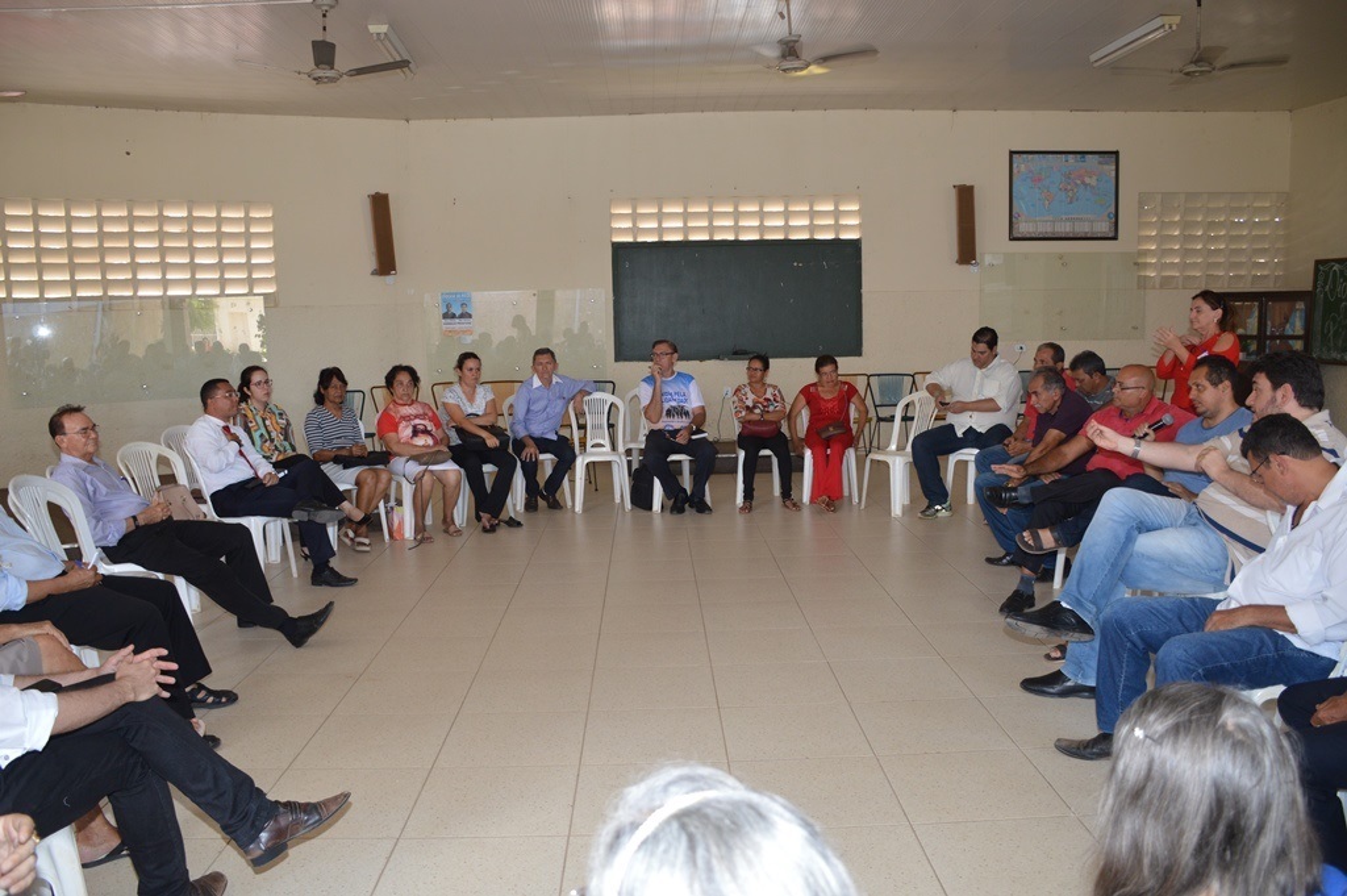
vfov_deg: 47.9
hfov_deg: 67.4
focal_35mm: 27
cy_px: 448
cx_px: 674
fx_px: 1009
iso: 400
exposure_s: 1/80
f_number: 4.5
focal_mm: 18
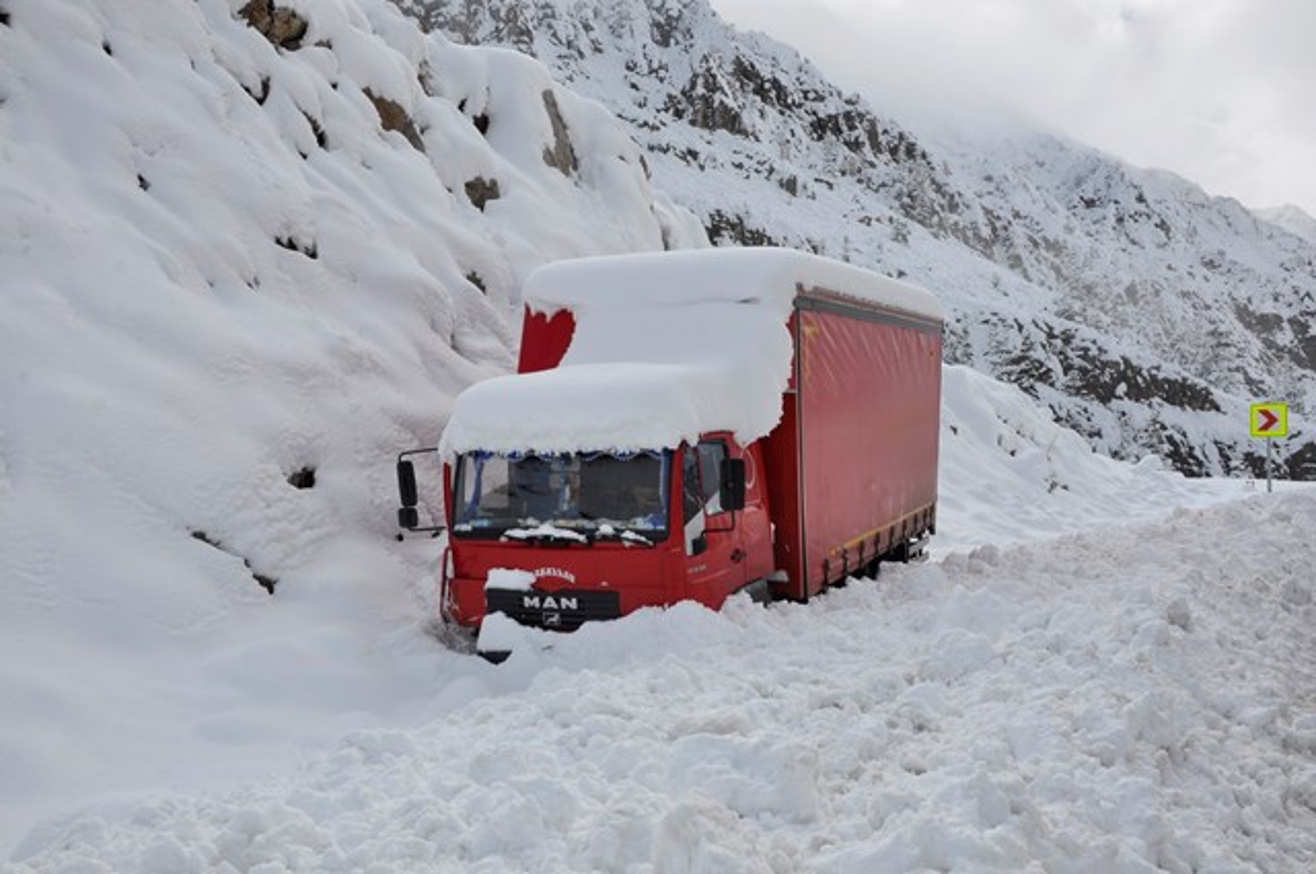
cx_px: 658
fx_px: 1205
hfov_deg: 57.3
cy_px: 437
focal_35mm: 33
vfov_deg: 39.9
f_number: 11
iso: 200
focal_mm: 22
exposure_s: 1/500
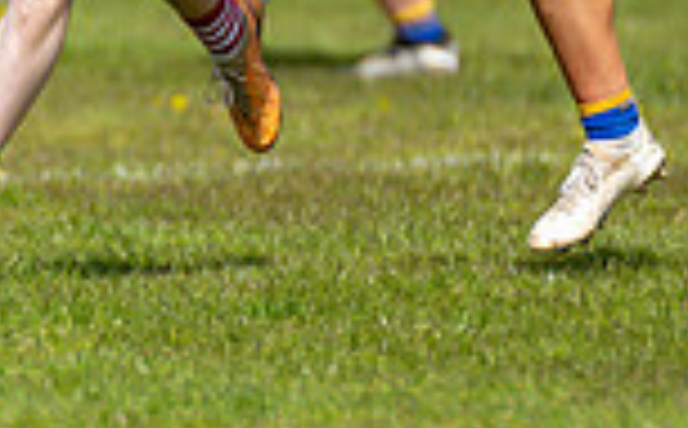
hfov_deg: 1.0
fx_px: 37881
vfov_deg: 0.6
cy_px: 88
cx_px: -259
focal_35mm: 2024
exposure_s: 1/6400
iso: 200
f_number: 2.8
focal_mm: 300
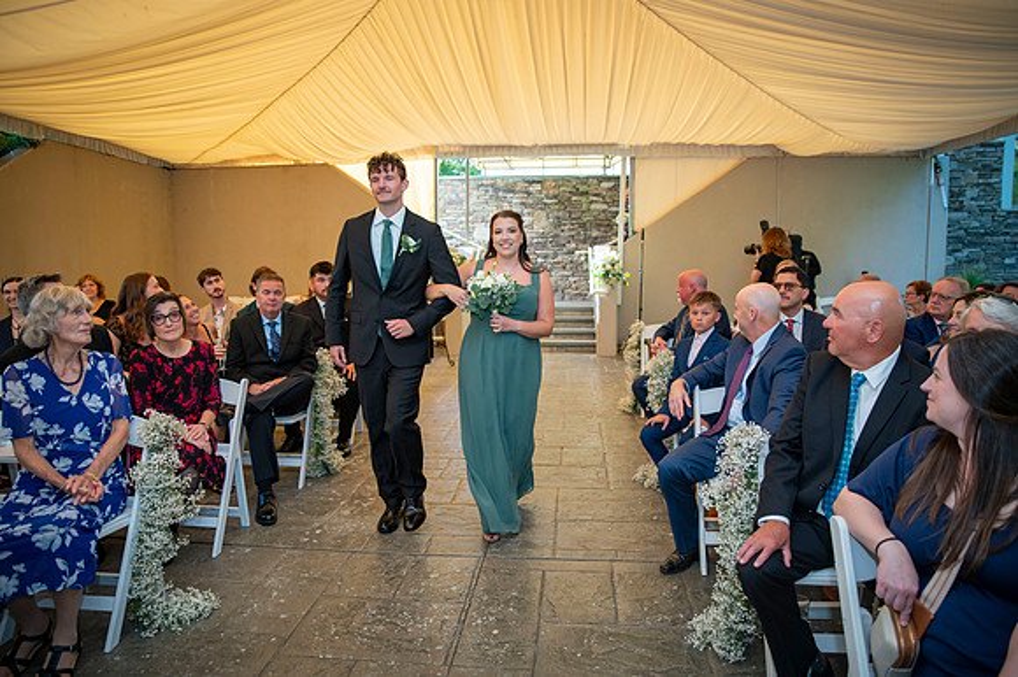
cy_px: 338
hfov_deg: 72.6
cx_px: 509
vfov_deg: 52.1
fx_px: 693
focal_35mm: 25
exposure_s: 1/1250
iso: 800
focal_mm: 24
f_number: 2.8
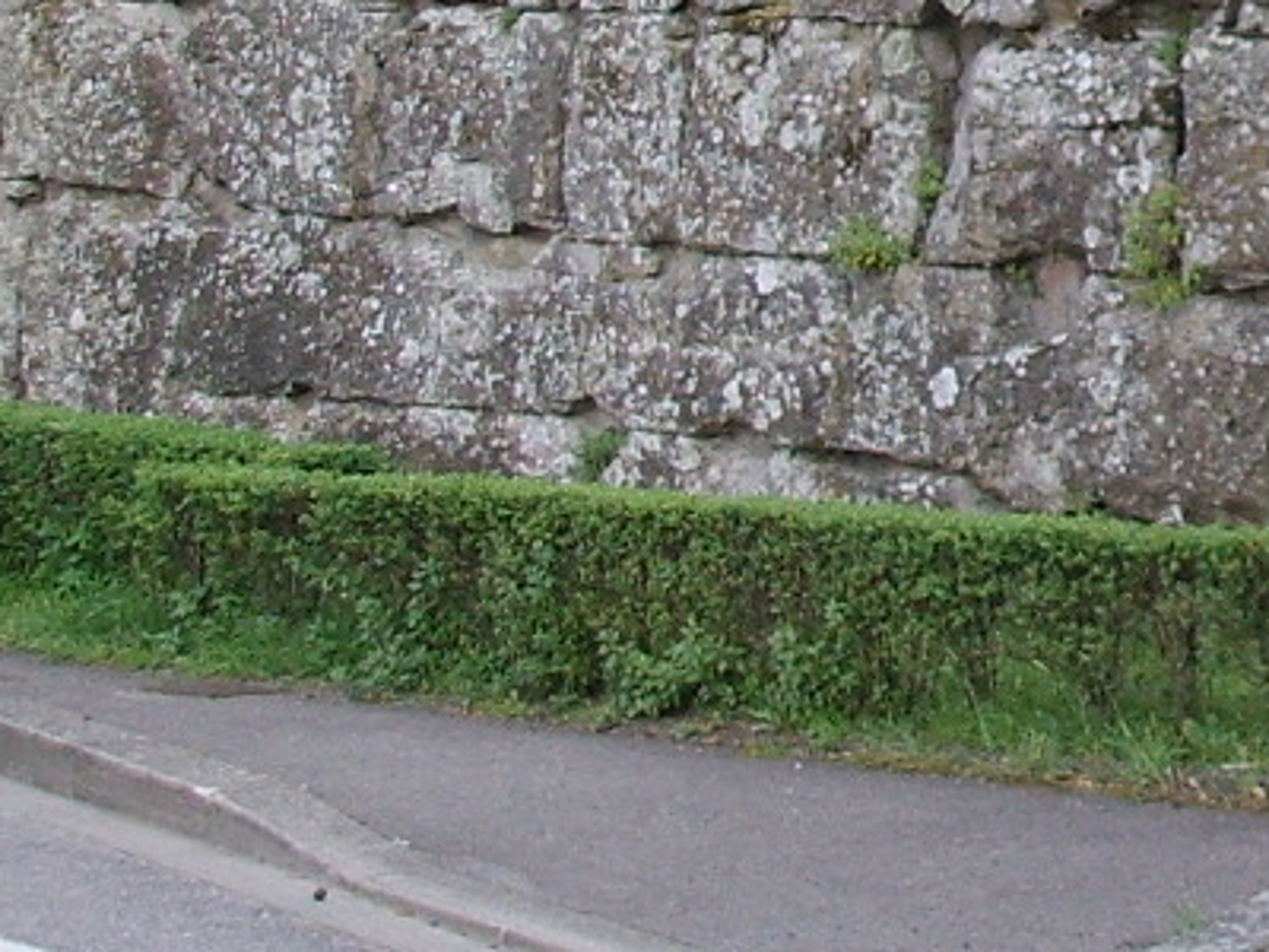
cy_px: -155
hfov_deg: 12.1
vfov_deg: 9.4
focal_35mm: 156
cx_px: 1913
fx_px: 5719
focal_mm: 6.6
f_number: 3.5
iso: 91
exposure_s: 1/90
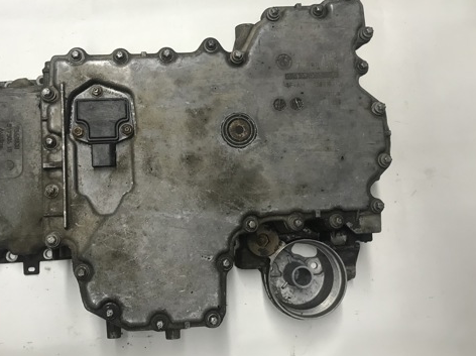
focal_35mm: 38
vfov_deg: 37.6
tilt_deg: -80.7
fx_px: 522
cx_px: 183
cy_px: 151
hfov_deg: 48.6
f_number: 1.8
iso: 25
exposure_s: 1/33
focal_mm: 3.99
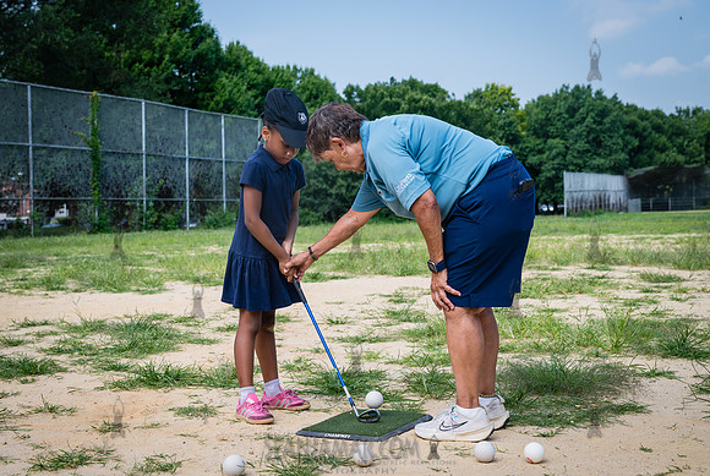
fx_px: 1072
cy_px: 203
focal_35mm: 54
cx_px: 299
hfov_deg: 36.5
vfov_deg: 25.0
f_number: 5
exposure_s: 1/640
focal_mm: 47
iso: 160
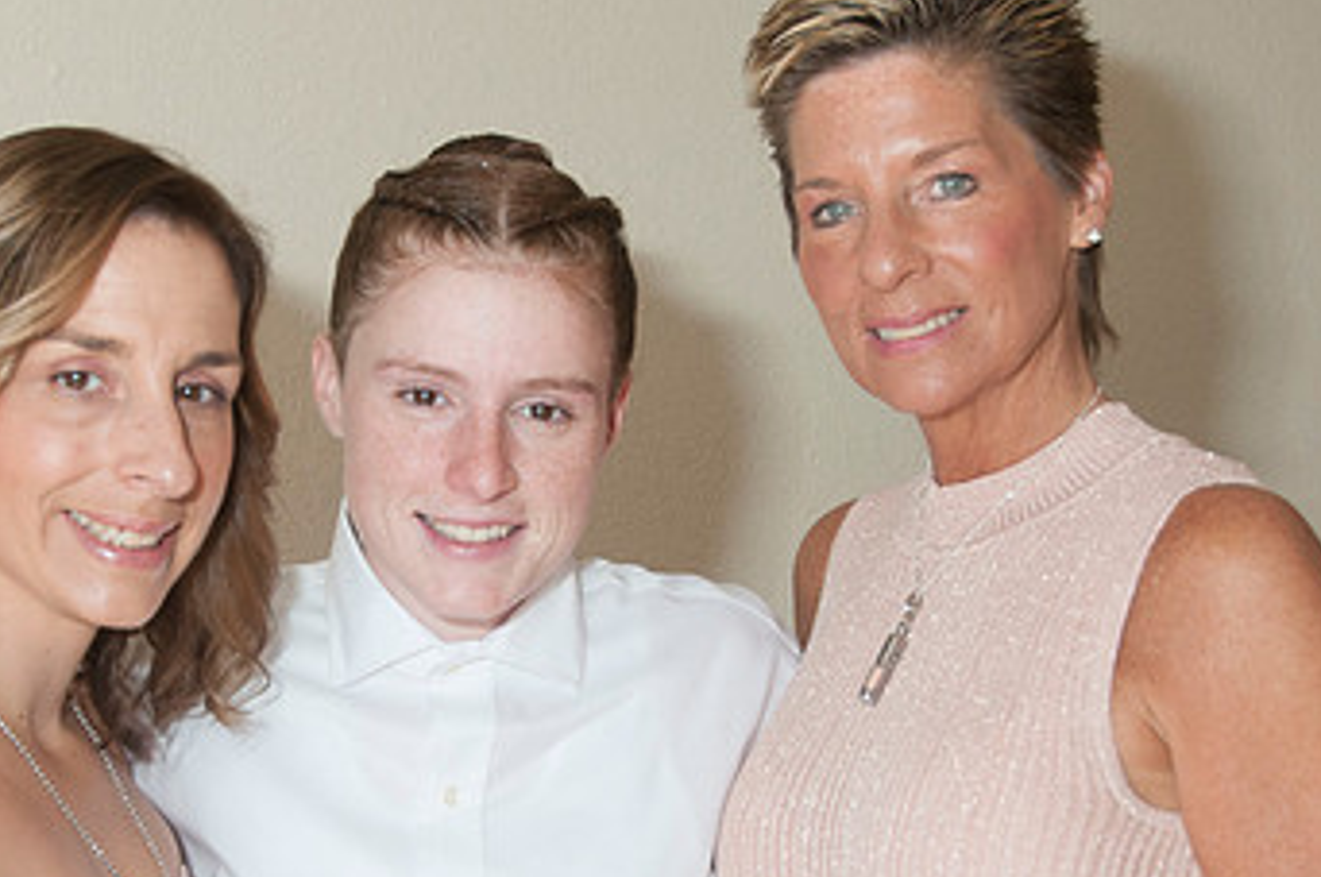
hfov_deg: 22.9
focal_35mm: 89
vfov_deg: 15.3
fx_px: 3261
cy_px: 589
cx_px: 518
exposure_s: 1/250
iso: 400
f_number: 5.6
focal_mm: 35
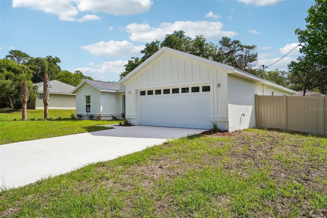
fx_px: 218
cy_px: 109
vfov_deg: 53.1
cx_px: 164
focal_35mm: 24
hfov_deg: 73.8
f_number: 20
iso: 100
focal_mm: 24
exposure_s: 1/40
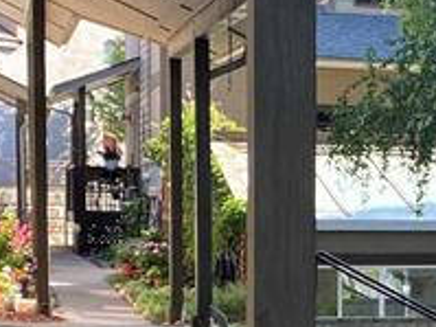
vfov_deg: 11.0
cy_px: 302
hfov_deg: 14.1
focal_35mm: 134
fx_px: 1687
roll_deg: +1.6
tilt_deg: -5.7
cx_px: 581
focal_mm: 4.25
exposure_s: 1/222
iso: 32
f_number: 1.8
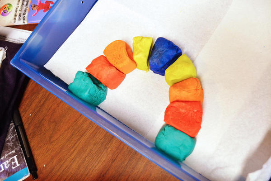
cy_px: 90
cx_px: 136
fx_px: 271
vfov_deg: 36.9
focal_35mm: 36
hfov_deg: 53.1
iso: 3200
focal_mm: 24
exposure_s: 1/60
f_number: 4
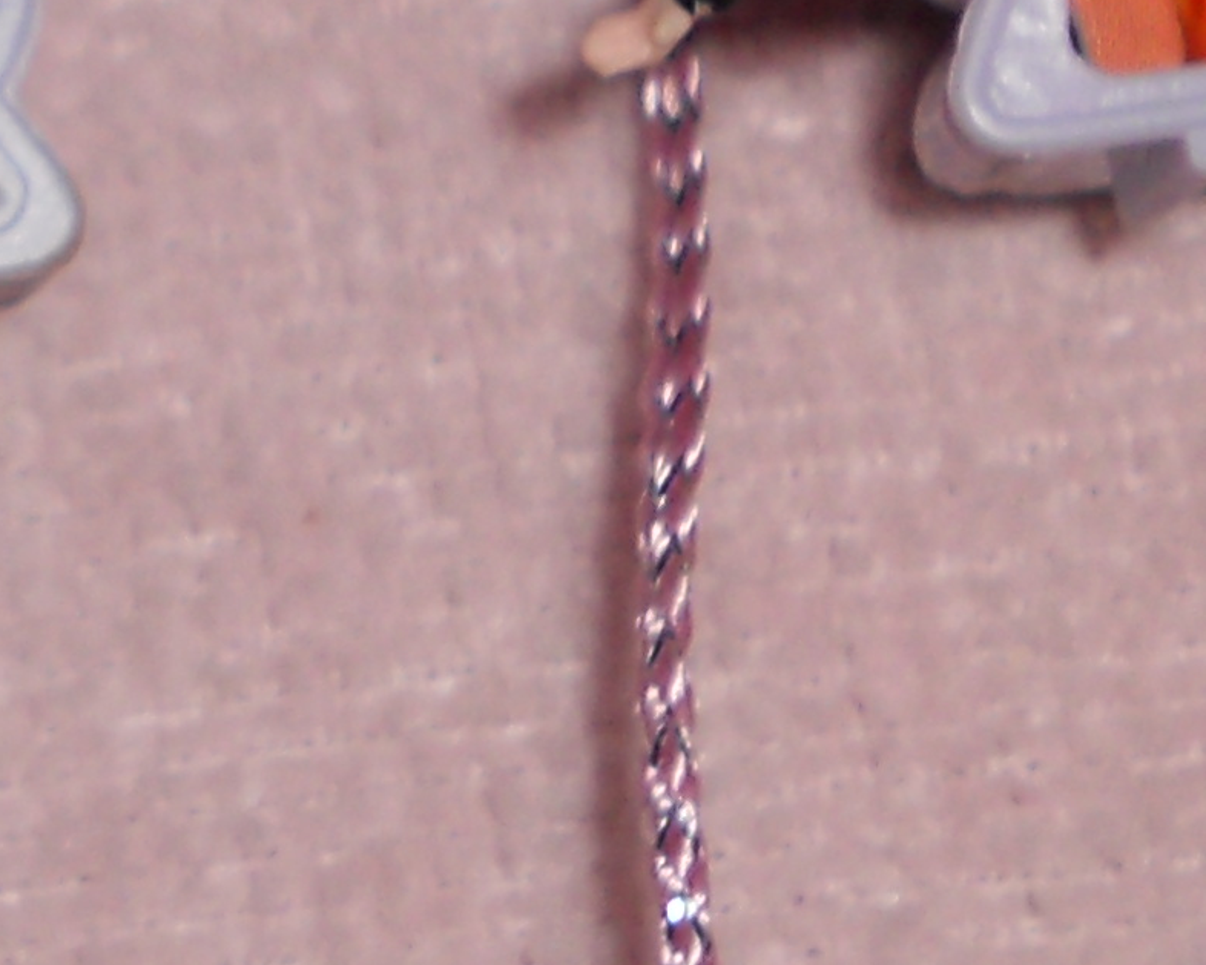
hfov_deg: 11.5
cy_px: -224
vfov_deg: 9.6
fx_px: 5676
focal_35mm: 159
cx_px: -697
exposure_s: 1/25
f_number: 8.8
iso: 80
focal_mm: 5.8
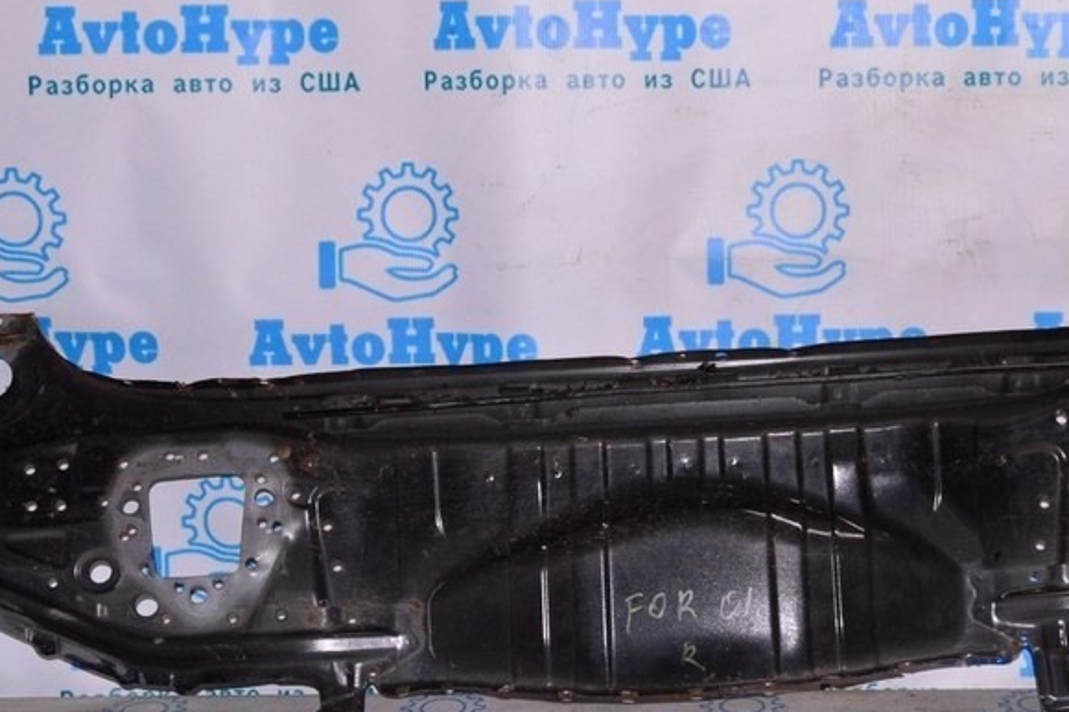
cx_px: 732
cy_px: 313
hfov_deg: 32.6
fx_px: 1807
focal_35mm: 61
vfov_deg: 22.3
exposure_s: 1/200
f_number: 8
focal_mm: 23
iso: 1600
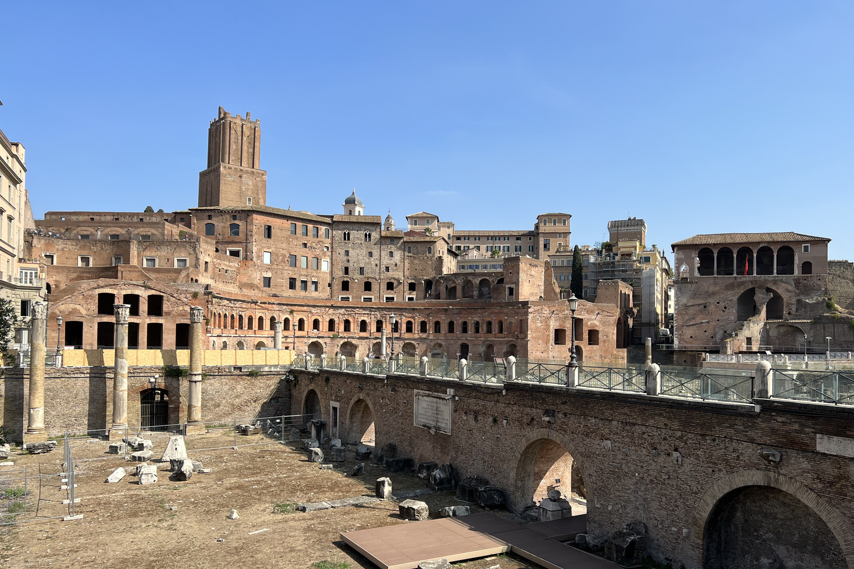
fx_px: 664
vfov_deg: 46.3
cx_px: 431
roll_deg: -0.8
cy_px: 325
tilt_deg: +1.4
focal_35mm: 28
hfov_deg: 65.5
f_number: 1.5
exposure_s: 1/3968
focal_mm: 5.7
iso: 50
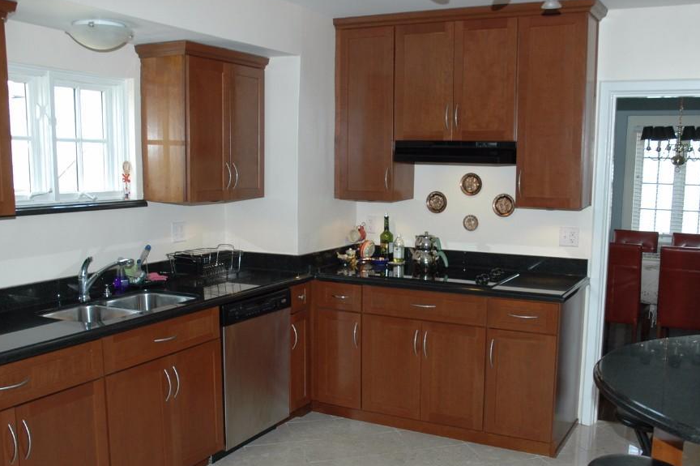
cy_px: 269
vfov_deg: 41.0
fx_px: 622
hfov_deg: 58.6
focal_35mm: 32
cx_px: 384
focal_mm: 18
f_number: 5
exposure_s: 1/60
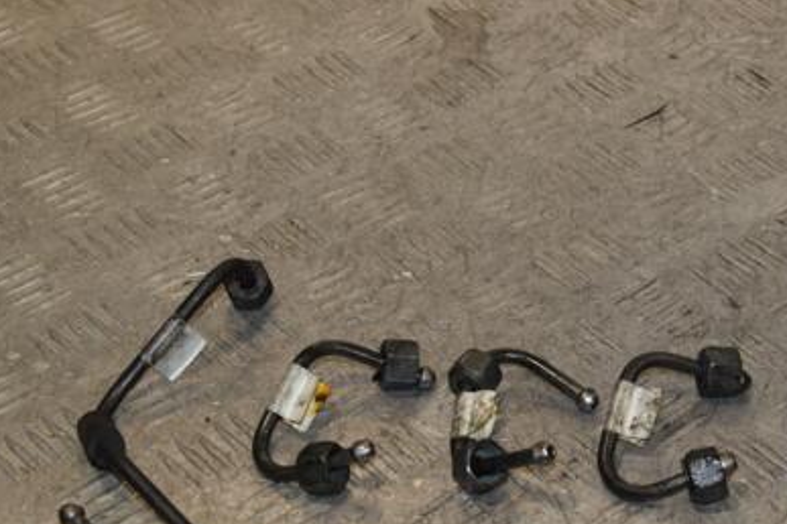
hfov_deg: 19.4
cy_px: 303
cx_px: 535
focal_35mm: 105
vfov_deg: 13.1
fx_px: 2290
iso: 800
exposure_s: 1/200
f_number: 7.1
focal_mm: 45
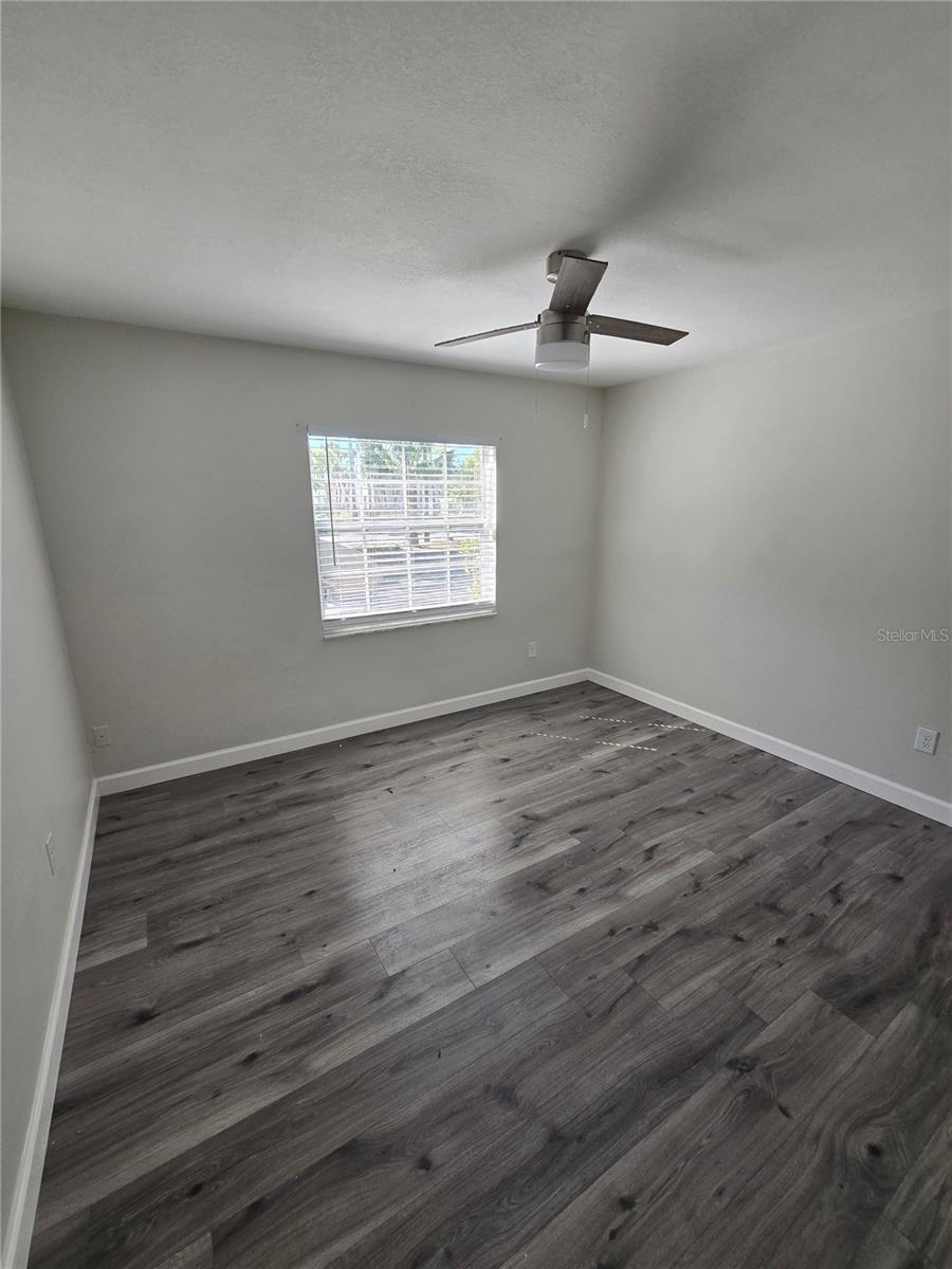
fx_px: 477
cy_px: 634
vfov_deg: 106.2
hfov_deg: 89.9
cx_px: 476
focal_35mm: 13
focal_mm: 2.2
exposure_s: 1/125
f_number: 2.2
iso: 50
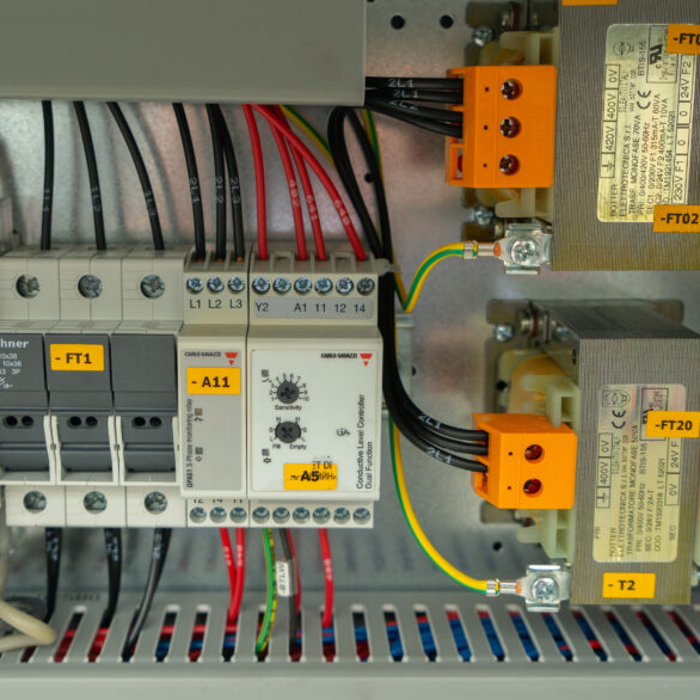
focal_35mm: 49
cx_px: 269
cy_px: 336
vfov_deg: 34.7
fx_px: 1121
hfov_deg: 34.5
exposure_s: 1/100
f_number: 6.3
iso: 200
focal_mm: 33
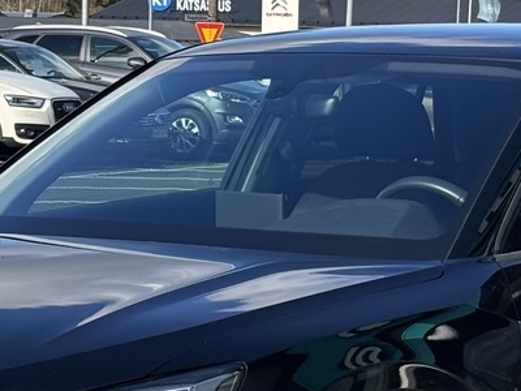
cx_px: 357
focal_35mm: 187
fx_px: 2815
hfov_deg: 10.6
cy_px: 223
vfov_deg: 7.9
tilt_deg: -3.5
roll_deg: -0.8
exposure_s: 1/1812
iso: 32
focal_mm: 5.96
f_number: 1.6
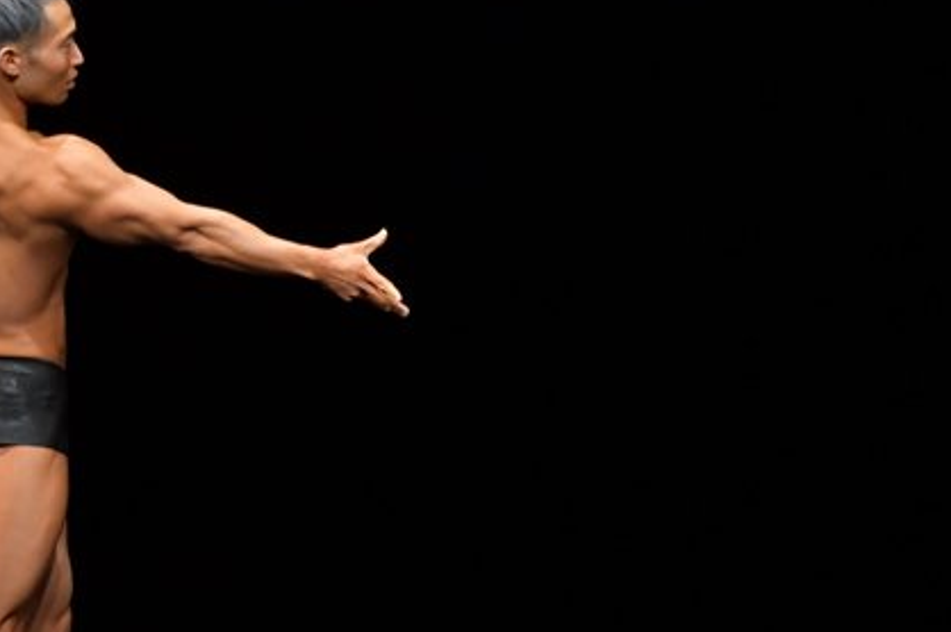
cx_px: 94
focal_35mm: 501
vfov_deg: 2.7
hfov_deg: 4.1
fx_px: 13224
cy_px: 339
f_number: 5.6
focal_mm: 180
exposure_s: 1/400
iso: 3200
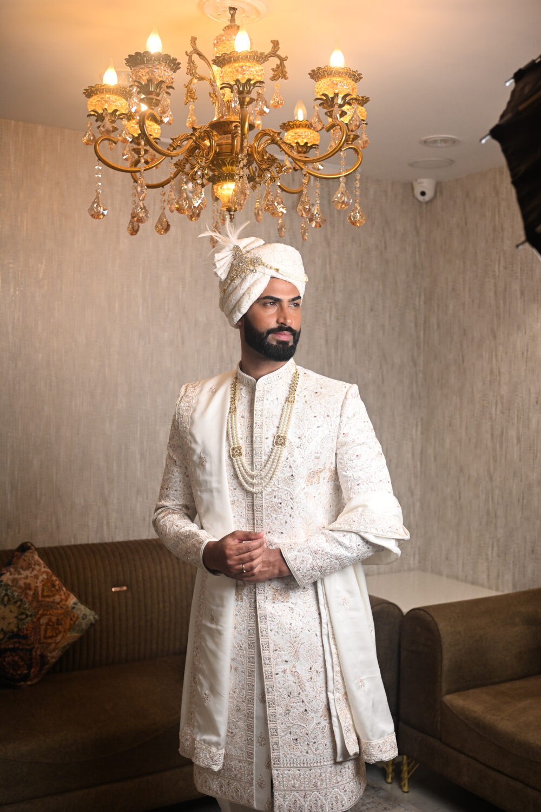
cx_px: 270
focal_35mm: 40
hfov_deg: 33.4
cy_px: 406
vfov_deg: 48.5
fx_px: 902
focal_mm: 40
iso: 1000
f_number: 3.5
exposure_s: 1/640
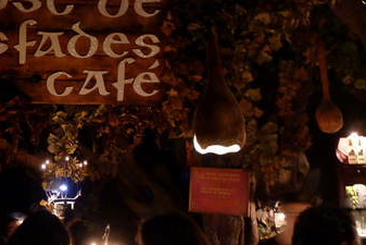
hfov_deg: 40.6
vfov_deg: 28.6
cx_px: 87
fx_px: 478
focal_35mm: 47
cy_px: 99
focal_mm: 5.1
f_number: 2
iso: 400
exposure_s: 1/5
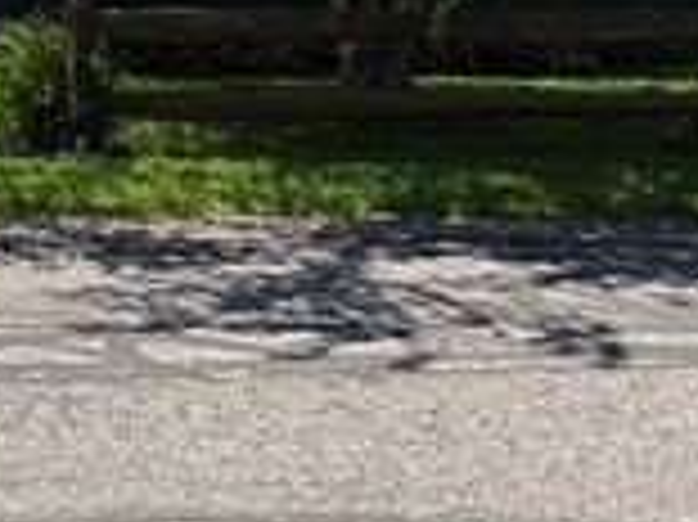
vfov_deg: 17.0
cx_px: -383
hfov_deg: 19.8
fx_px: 1692
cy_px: -43
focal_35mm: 84
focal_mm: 5.96
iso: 50
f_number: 1.6
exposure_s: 1/2075
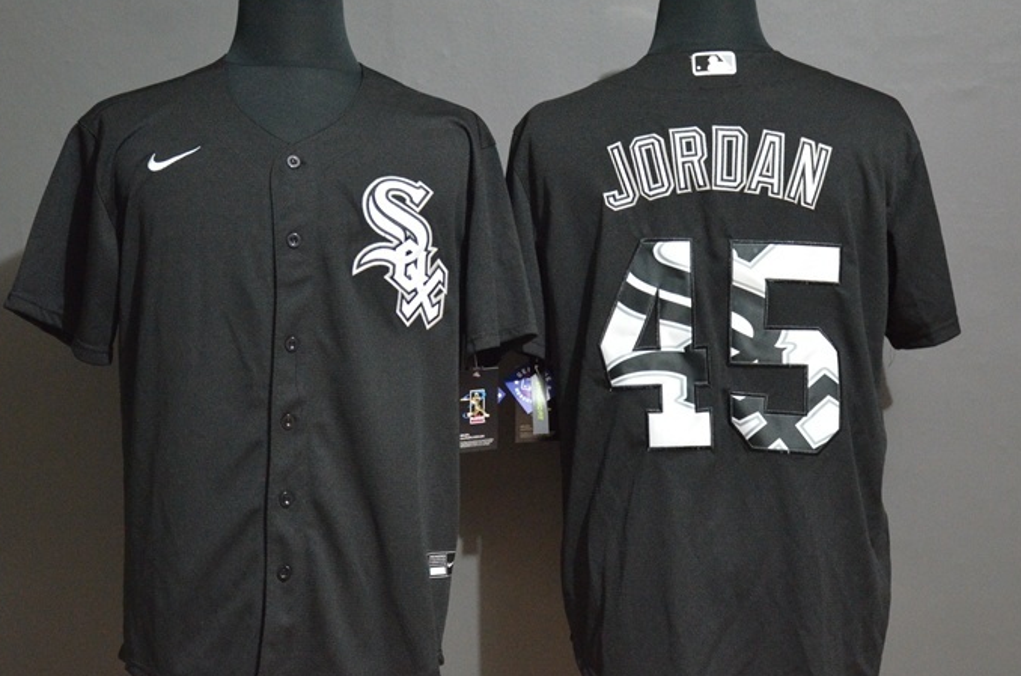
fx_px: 2252
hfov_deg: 25.5
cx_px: 483
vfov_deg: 17.1
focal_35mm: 80
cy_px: 334
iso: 4000
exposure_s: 1/10
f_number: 4.5
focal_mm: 45
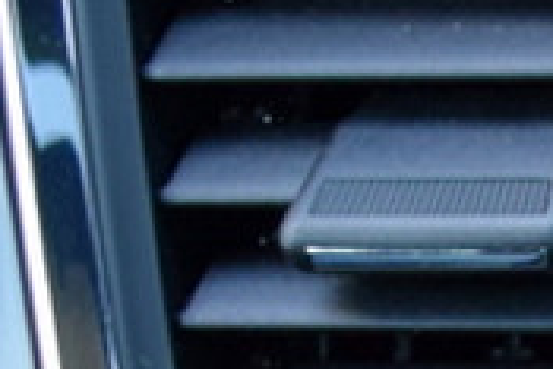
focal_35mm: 264
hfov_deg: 6.6
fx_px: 4059
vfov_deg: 5.1
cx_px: 1994
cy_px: 913
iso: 800
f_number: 3.8
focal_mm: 22
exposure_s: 1/60
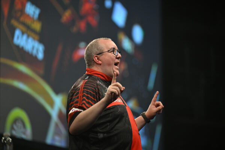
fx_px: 1250
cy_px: 75
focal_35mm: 200
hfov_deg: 10.3
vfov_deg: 6.9
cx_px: 112
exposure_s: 1/800
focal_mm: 200
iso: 2500
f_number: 2.8
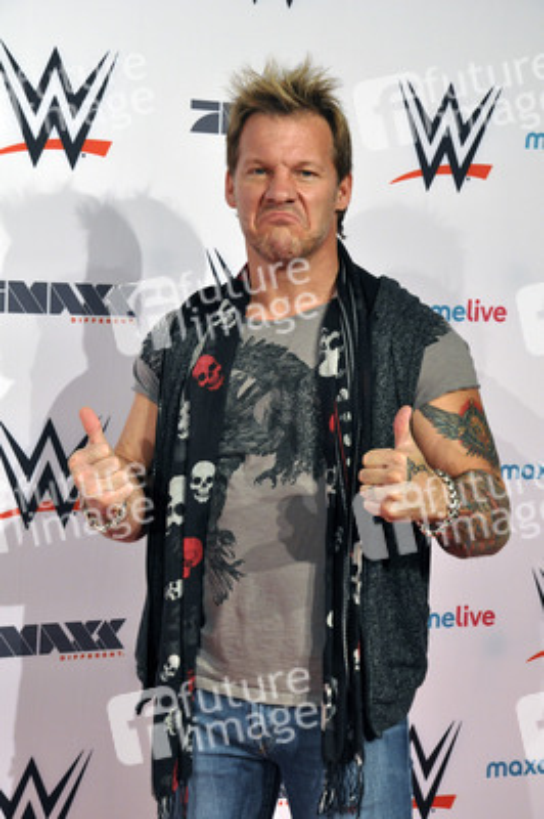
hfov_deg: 18.9
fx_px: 1635
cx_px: 272
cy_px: 410
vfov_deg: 28.1
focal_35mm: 72
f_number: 6.3
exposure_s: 1/160
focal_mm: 48
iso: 1000
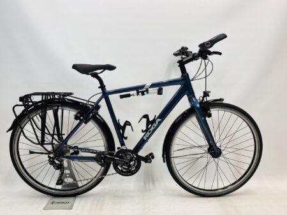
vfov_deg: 53.1
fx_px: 216
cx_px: 144
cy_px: 108
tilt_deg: -7.0
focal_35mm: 26
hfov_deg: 67.3
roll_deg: -0.1
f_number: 1.8
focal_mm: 4.25
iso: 50
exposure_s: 1/100
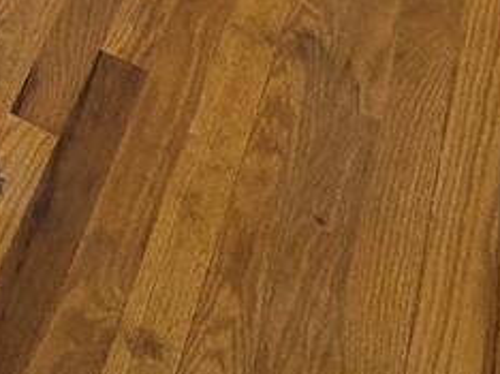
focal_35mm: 89
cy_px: -757
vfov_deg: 10.9
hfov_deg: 15.2
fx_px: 1284
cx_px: -630
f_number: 2.2
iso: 100
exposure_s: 1/60
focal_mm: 2.2
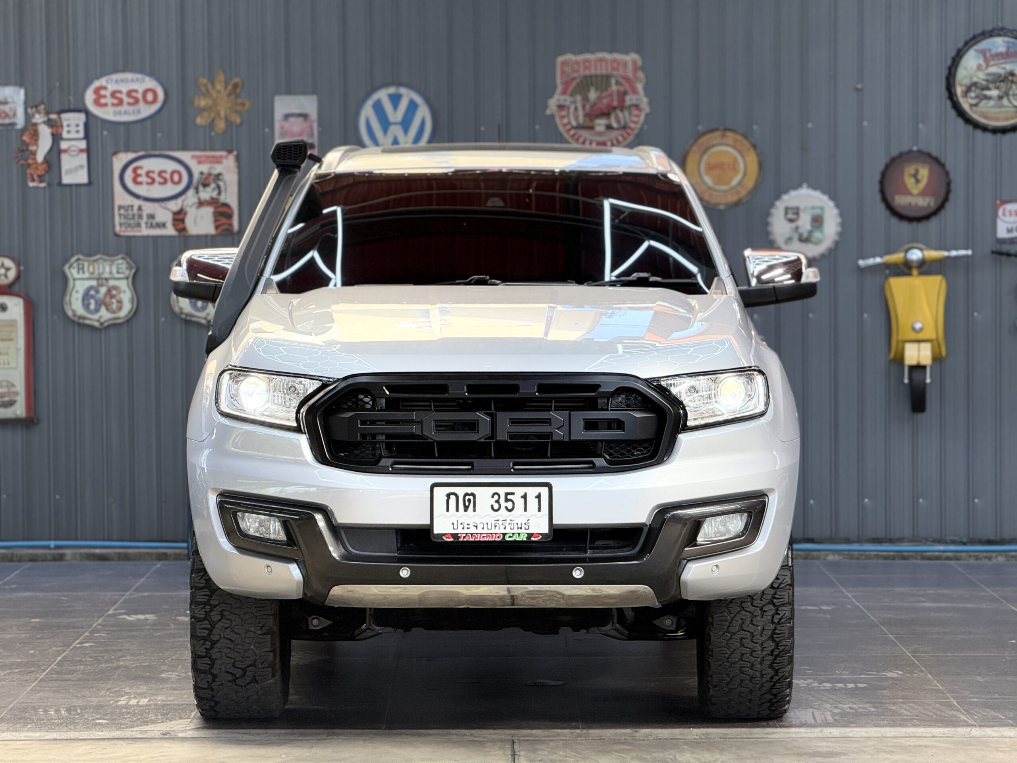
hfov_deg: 16.4
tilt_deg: -2.7
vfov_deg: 12.3
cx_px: 508
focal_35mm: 120
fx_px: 3526
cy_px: 382
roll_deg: -0.4
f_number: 2.8
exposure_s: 1/99
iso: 80
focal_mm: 15.66
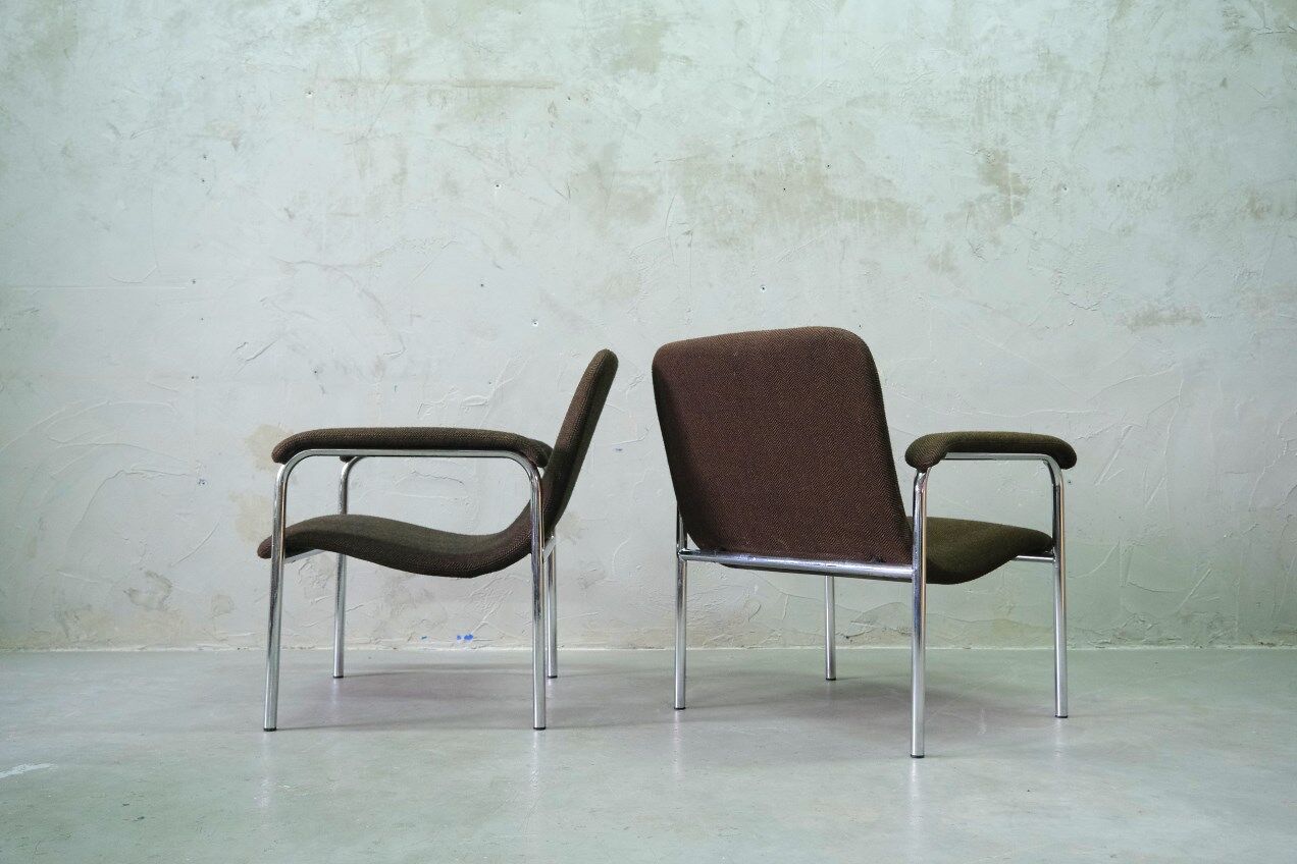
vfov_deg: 40.0
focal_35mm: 33
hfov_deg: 57.2
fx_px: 1189
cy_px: 432
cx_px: 648
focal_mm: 22.3
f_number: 4
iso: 2500
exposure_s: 1/30
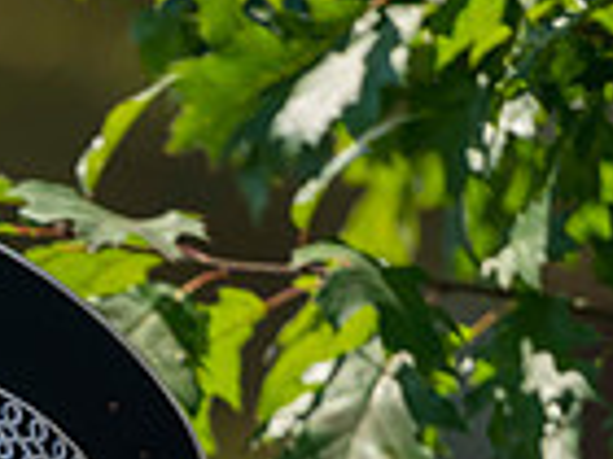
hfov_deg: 2.5
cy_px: 756
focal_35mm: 796
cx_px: -166
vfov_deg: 1.9
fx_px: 14096
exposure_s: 1/1600
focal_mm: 200
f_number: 2.8
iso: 100
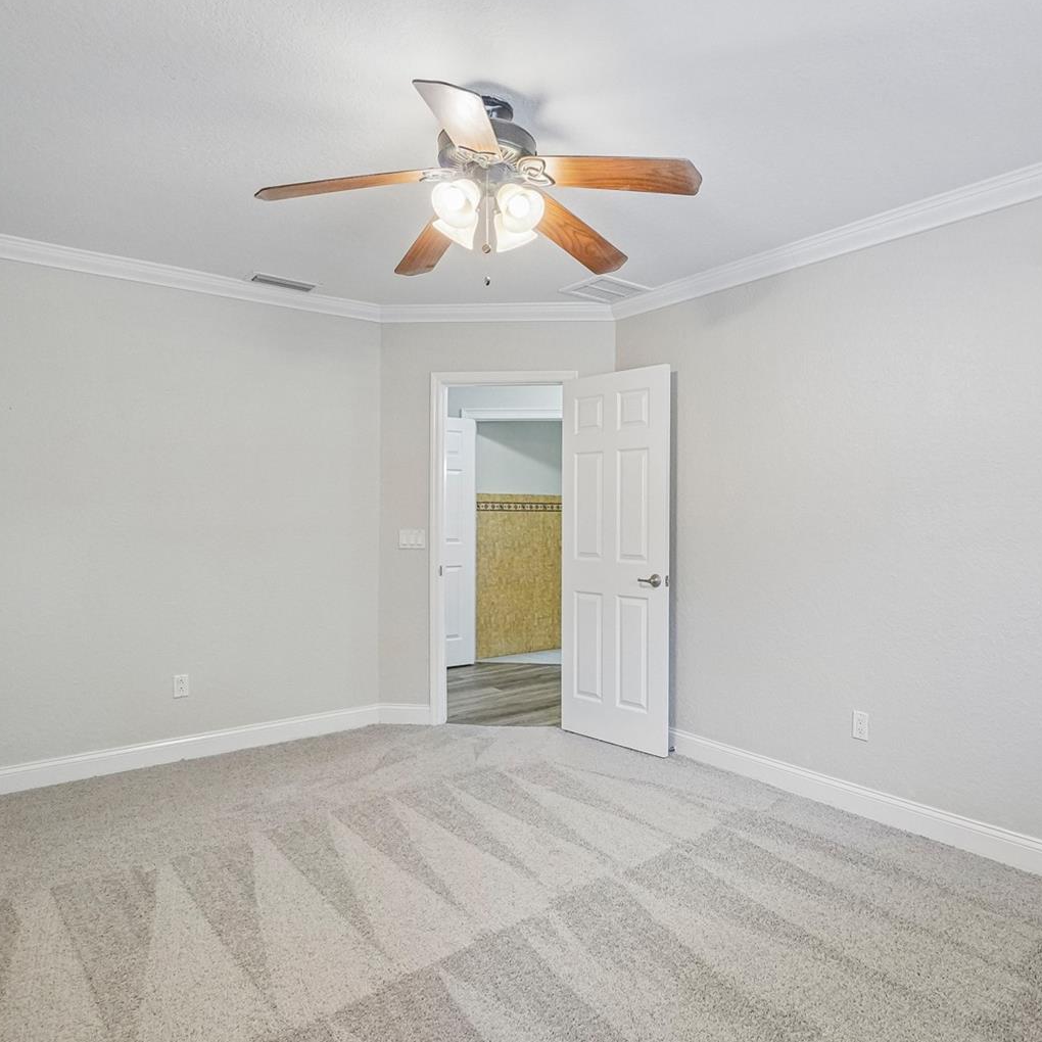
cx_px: 629
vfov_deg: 74.8
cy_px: 531
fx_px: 681
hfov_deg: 73.9
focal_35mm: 20
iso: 1000
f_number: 8
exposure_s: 1/30
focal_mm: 10
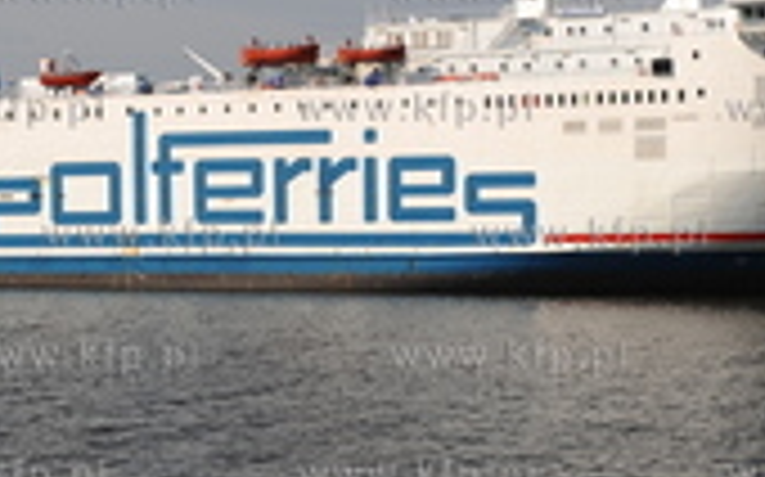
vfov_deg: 13.6
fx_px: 2000
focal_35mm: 96
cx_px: 320
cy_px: 292
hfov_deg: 21.6
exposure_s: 1/500
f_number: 8
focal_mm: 40
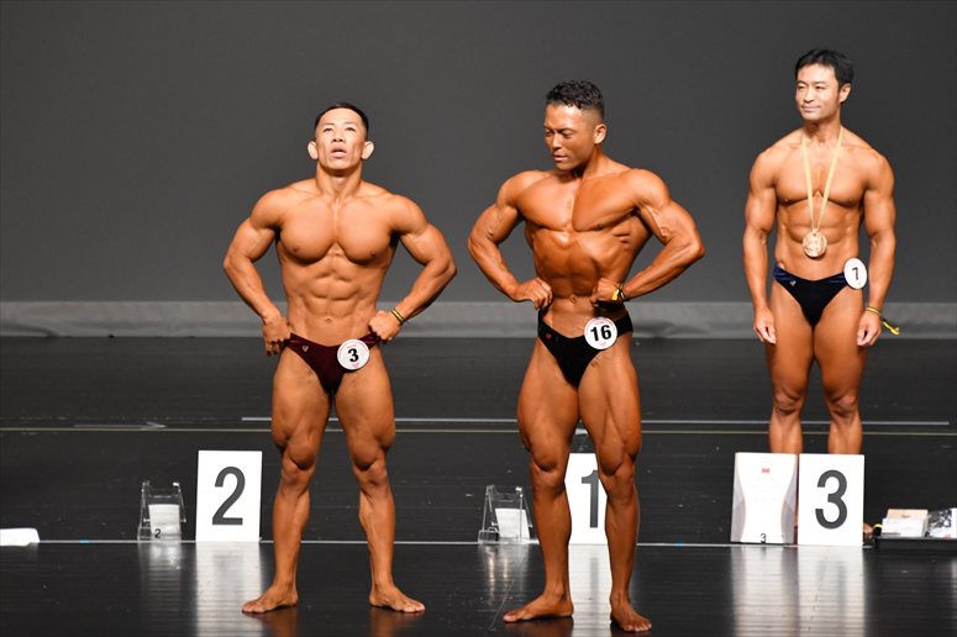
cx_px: 478
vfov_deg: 4.4
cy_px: 318
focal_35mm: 315
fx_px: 8370
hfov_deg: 6.5
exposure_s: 1/400
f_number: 5.6
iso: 2500
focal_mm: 210
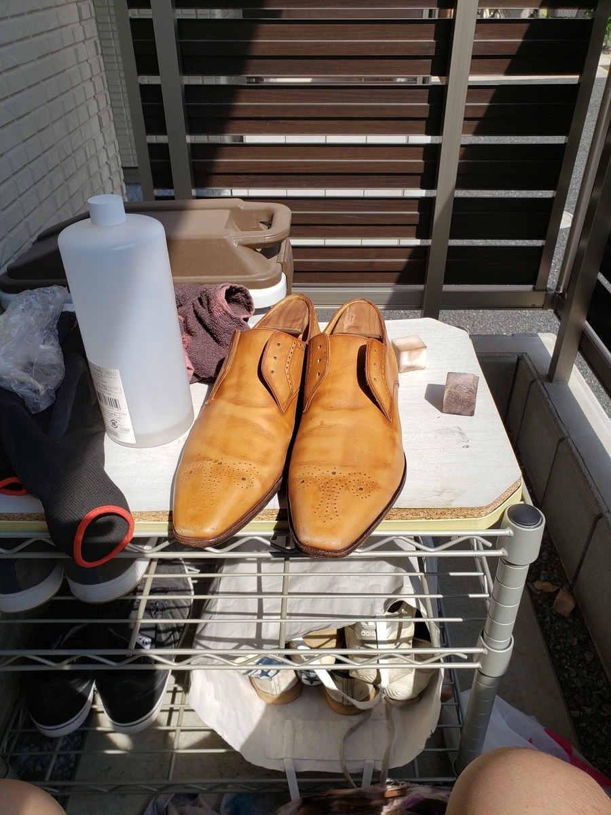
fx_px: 612
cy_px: 408
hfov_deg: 53.1
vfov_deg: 67.3
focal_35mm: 26
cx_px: 306
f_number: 2.4
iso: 50
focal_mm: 4.3
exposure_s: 1/1283
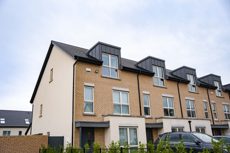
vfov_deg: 41.6
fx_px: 202
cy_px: 76
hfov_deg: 59.3
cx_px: 115
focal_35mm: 32
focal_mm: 31.6
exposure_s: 1/2500
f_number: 2.8
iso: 800
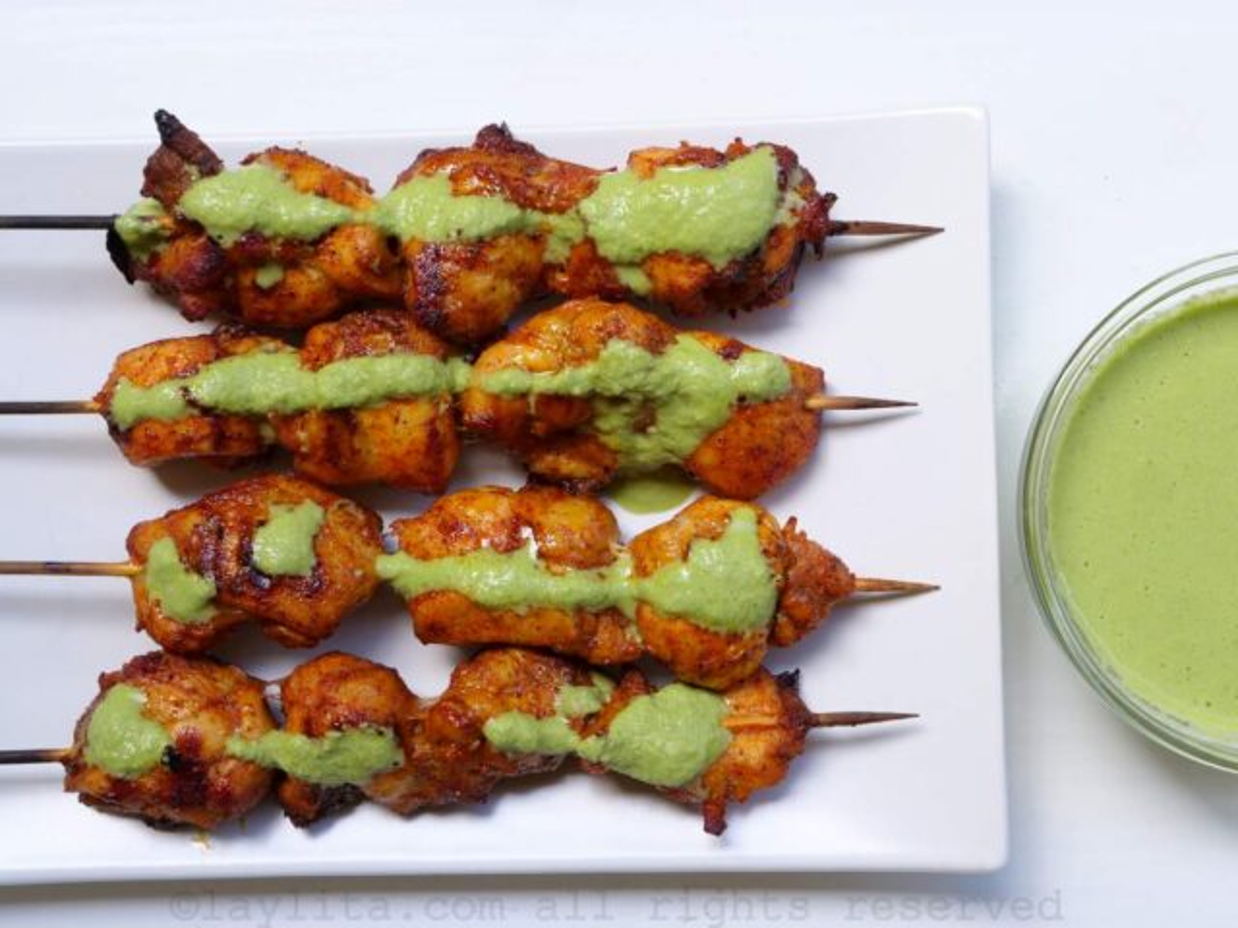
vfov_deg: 25.2
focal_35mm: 58
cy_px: 464
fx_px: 2074
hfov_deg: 33.2
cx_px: 619
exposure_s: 1/60
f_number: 9
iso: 500
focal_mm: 29
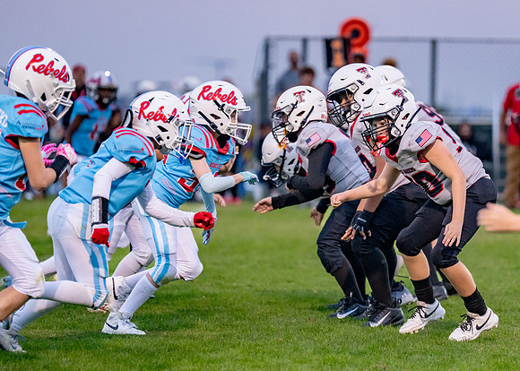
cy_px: 163
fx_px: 4299
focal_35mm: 291
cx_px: 335
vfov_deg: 4.9
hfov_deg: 6.9
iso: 2500
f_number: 2.8
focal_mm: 200
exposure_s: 1/1000
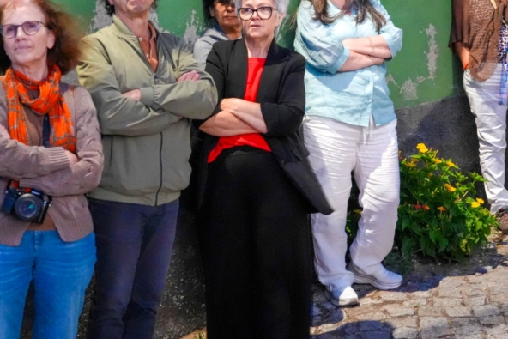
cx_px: 294
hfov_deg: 25.3
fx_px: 1129
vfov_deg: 17.0
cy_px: 108
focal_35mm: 80
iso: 12800
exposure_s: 1/13
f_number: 4
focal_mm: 46
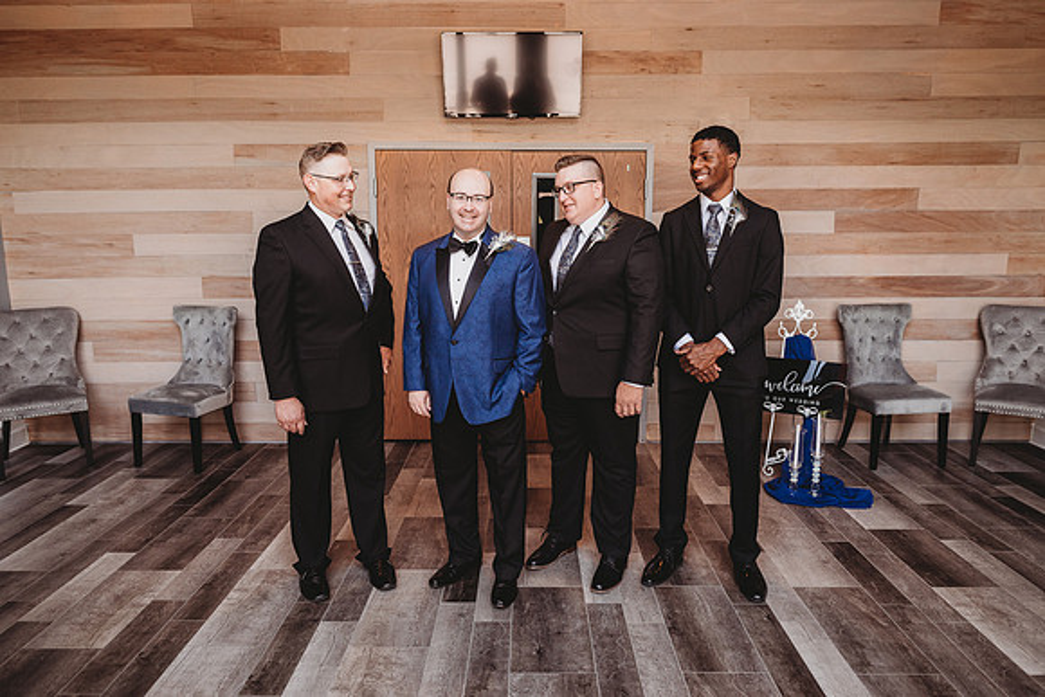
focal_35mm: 24
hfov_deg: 73.7
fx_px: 697
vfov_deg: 53.2
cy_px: 348
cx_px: 522
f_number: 2.8
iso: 500
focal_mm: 24
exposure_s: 1/250
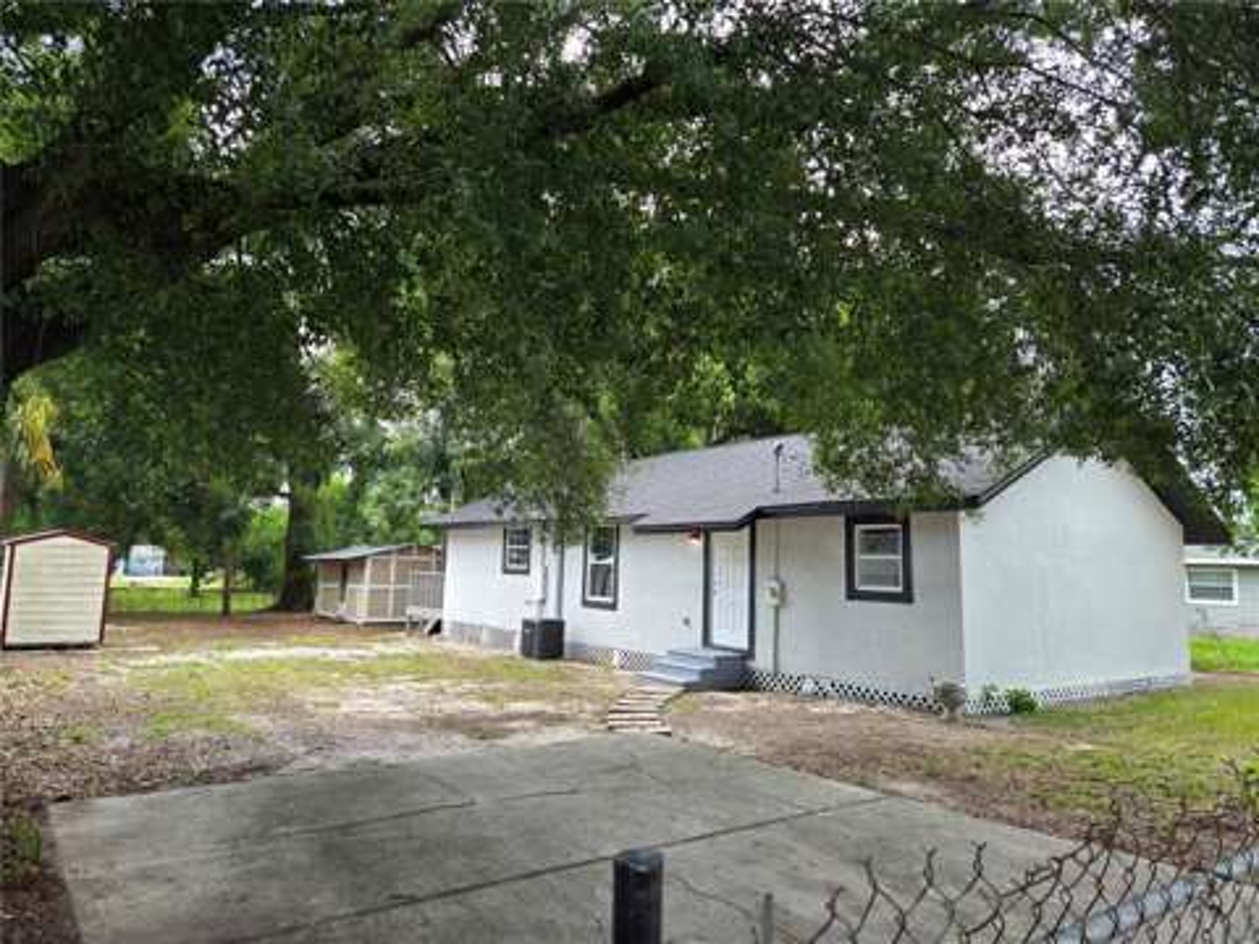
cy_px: 472
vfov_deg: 58.9
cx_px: 630
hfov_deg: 73.9
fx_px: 837
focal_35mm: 23
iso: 25
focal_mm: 5.4
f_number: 1.8
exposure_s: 1/220
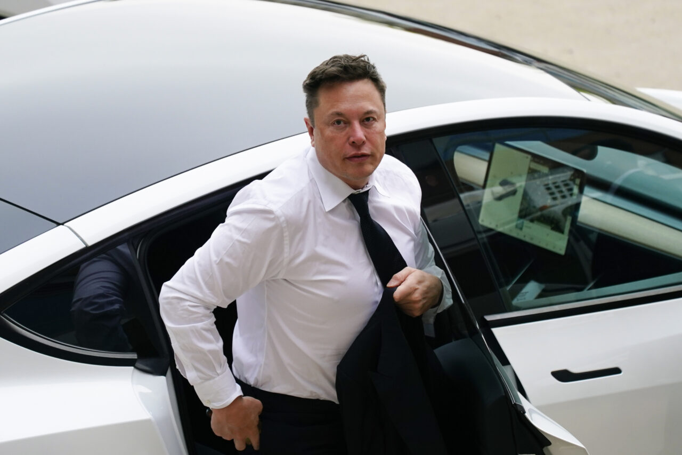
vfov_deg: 3.4
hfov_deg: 5.1
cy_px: 228
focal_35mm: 402
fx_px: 7614
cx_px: 341
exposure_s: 1/1000
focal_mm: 268
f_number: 5.6
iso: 1000
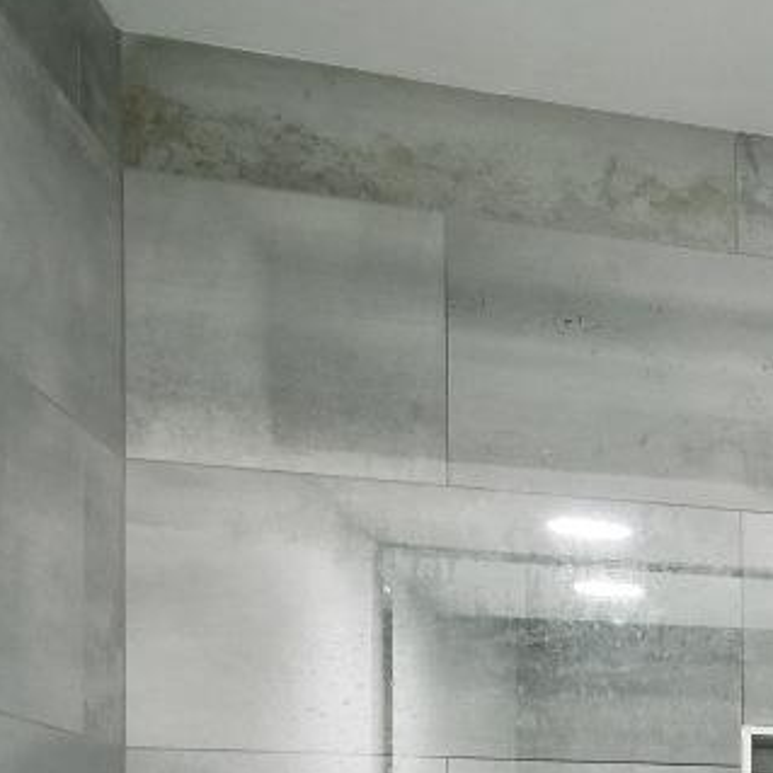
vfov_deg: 24.5
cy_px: 909
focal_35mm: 64
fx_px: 1617
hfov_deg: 20.7
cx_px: 1304
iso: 200
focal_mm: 16
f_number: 11
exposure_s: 1/4
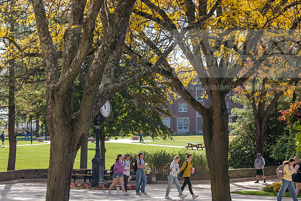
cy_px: 99
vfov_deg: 11.7
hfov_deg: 17.5
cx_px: 155
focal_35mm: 117
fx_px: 978
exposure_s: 1/400
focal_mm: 105
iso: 200
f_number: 5.6
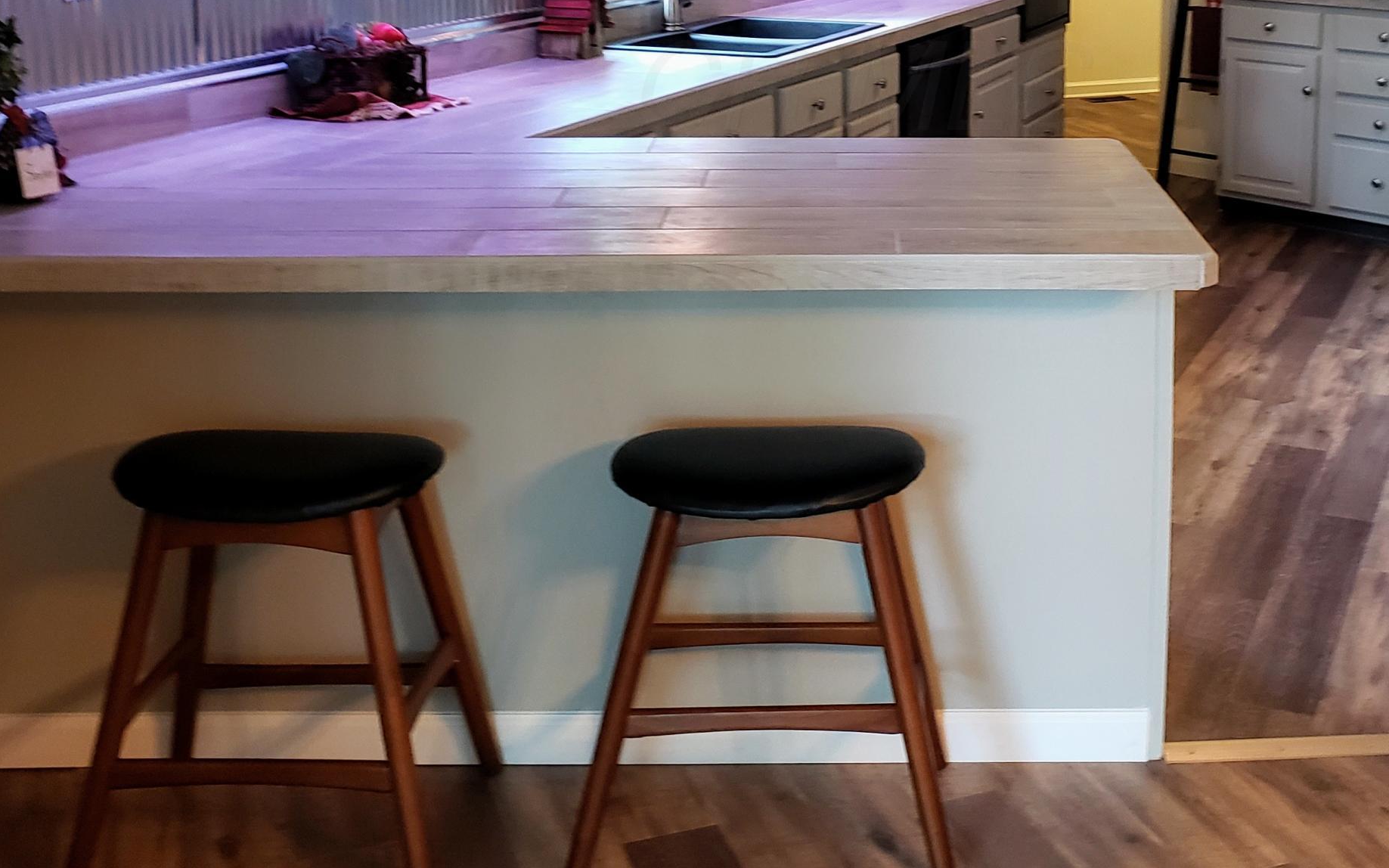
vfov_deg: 27.6
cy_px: 86
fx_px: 1703
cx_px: 866
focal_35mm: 45
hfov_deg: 44.0
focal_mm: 4.3
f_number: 2.4
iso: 250
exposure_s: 1/40
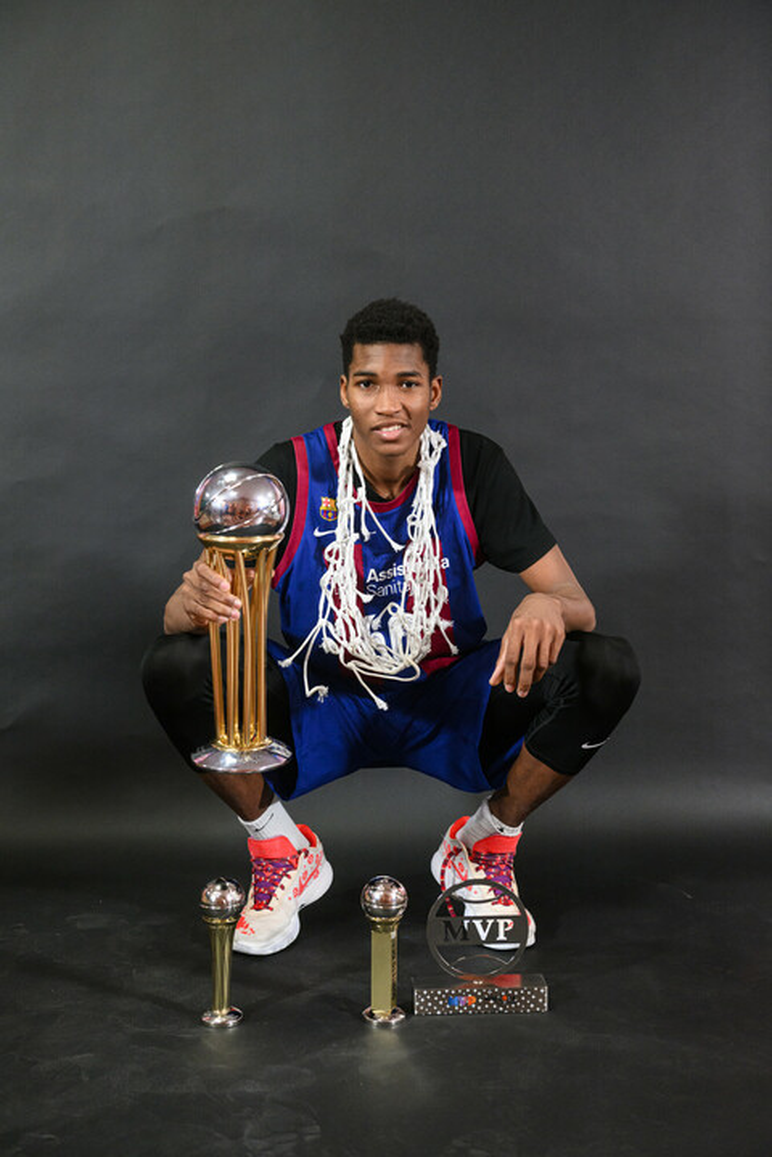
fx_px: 1415
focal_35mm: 44
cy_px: 578
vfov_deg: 44.5
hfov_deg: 30.5
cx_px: 386
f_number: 4
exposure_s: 1/320
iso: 3200
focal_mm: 44
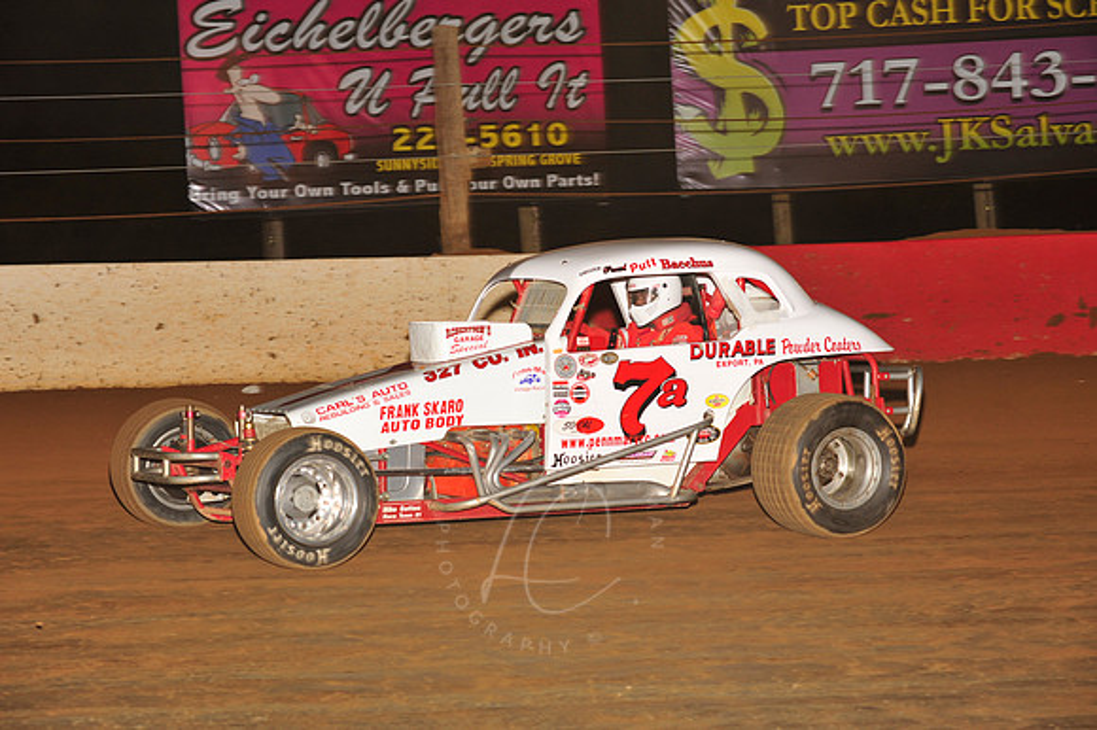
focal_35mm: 105
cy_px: 365
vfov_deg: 13.0
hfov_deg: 19.5
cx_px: 548
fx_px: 3198
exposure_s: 1/250
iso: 640
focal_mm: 105
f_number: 6.3
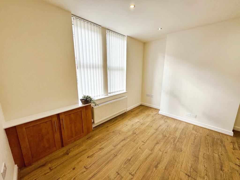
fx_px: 97
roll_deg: +0.3
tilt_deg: -11.0
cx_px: 120
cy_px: 90
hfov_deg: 102.1
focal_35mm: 14
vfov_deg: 85.7
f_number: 2.2
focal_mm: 2.22
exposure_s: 1/108
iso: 40
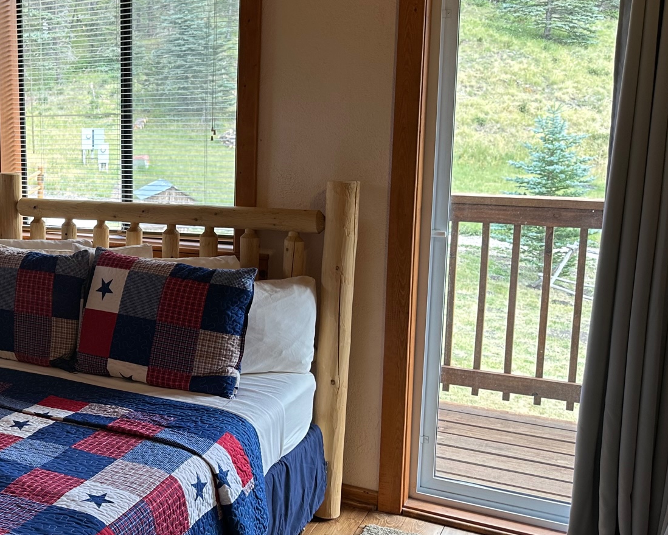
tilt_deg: -9.7
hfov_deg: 39.6
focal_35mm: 43
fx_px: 850
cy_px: 251
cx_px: 58
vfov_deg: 34.9
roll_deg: +1.7
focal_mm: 6.86
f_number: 1.78
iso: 125
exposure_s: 1/120
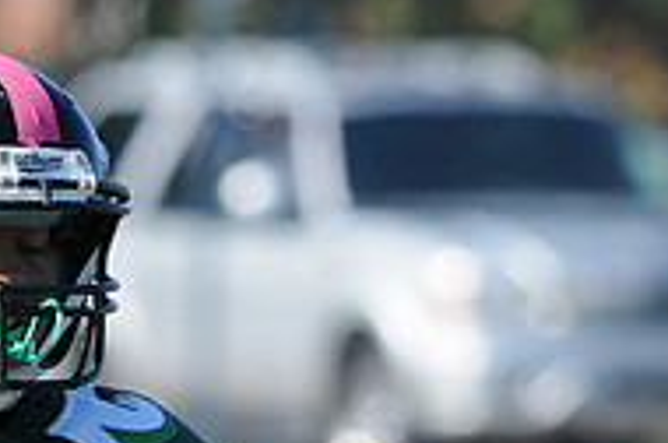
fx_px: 25415
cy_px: 666
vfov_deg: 1.0
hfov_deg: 1.5
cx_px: 56
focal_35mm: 1372
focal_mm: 300
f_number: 5.6
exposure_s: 1/500
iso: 200
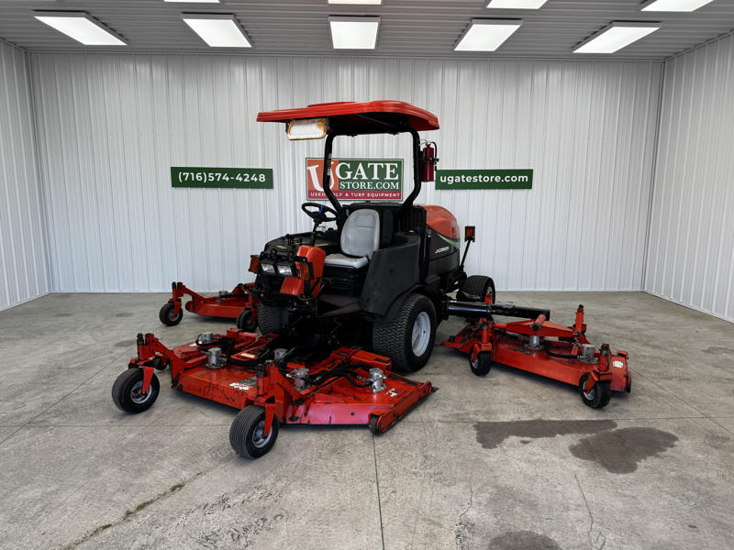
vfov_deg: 56.8
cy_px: 275
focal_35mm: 24
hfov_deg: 71.6
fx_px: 509
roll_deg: -0.6
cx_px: 367
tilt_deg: -10.7
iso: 64
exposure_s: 1/187
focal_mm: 6.76
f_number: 1.78
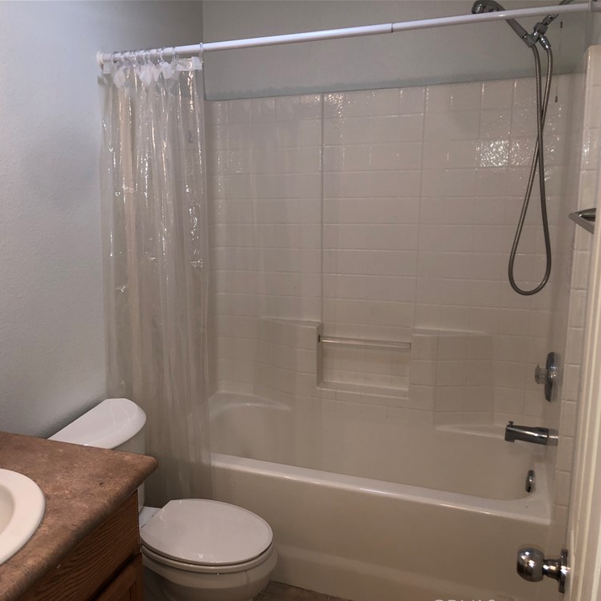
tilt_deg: -12.2
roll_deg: +2.1
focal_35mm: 34
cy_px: 309
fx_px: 668
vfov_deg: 48.4
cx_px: 191
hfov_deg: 47.5
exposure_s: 1/19
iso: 20
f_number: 1.8
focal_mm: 3.99
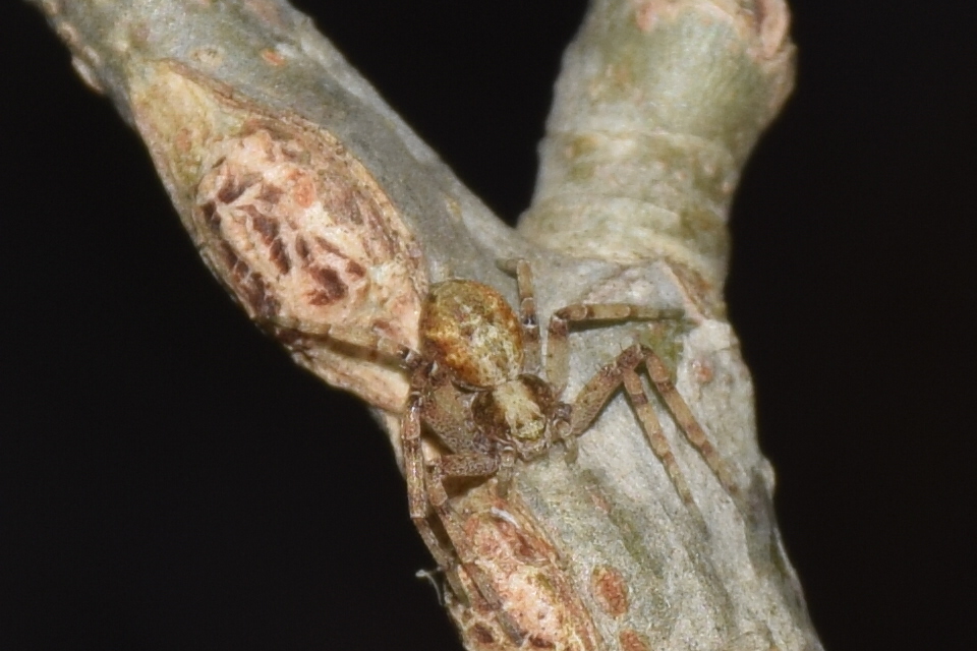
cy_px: 326
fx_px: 5699
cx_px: 488
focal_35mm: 210
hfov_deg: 9.8
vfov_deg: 6.5
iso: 100
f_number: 11
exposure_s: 1/160
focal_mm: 140
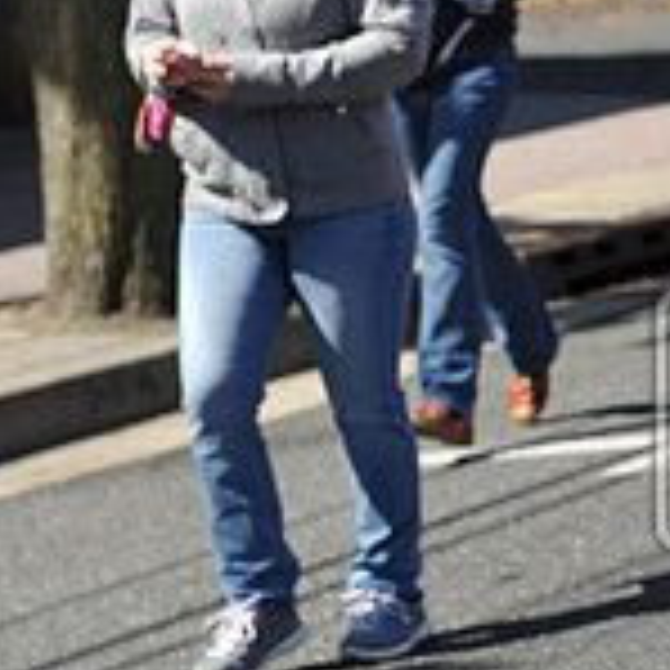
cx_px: 1192
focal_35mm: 232
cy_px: 450
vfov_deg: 7.5
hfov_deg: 7.3
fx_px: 5080
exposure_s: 1/640
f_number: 5
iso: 200
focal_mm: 70
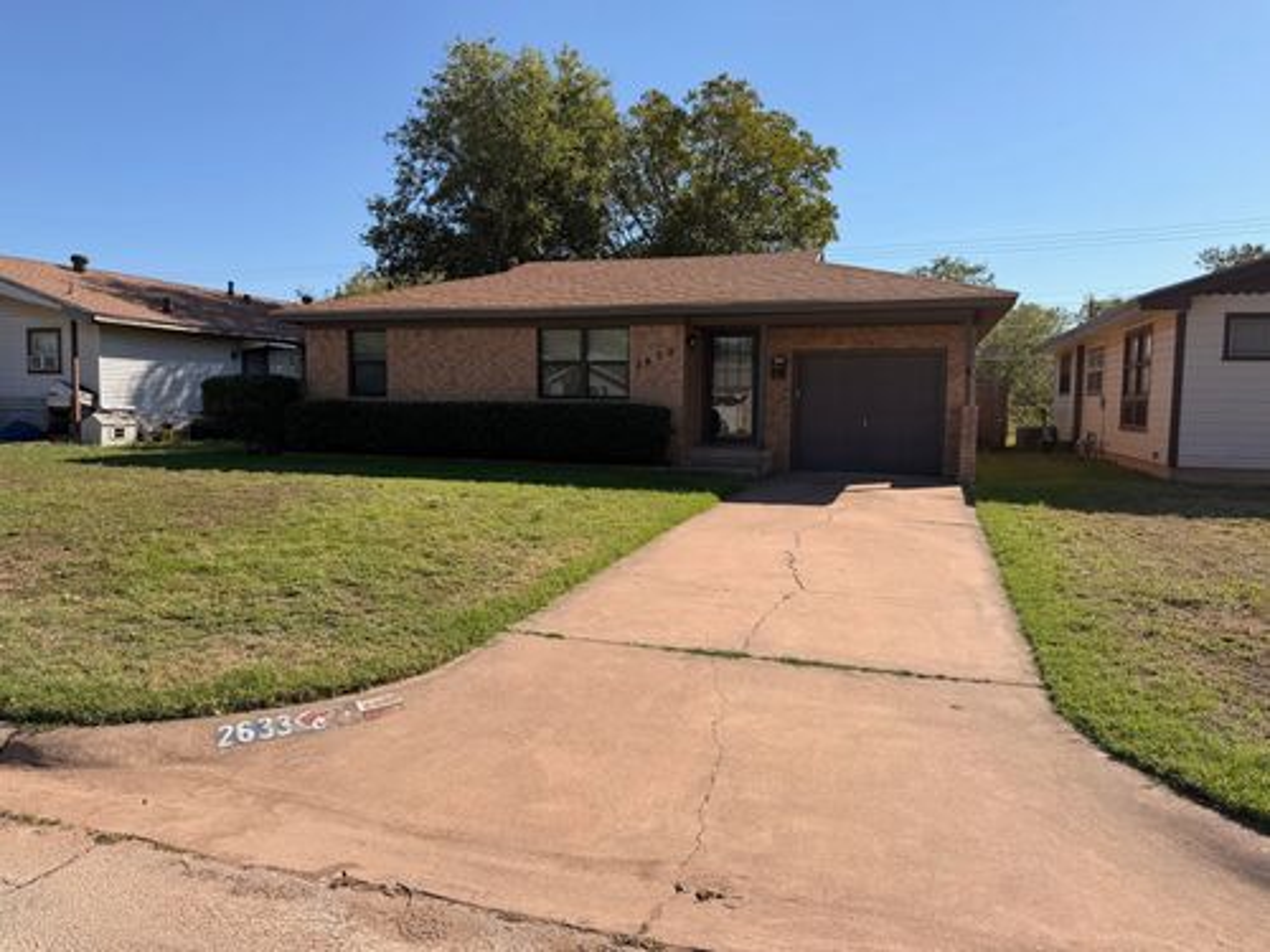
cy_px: 476
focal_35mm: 24
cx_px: 635
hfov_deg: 71.6
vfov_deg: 56.8
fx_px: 881
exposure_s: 1/4673
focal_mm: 6.76
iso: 80
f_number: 1.78
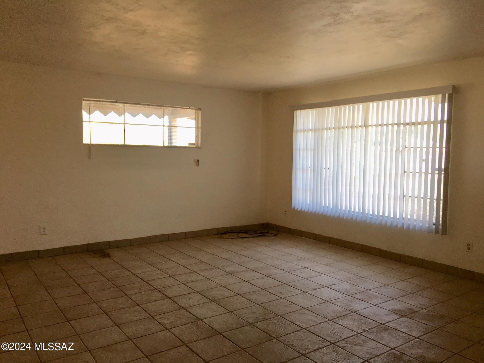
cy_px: 182
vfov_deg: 48.2
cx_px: 242
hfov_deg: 61.7
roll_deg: -0.9
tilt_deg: -3.8
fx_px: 405
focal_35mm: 29
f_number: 2.2
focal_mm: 4.15
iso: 32
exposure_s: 1/120
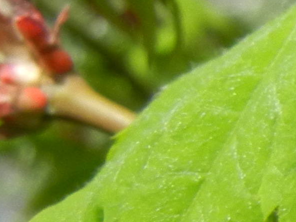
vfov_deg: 7.2
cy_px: 293
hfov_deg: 8.2
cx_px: 901
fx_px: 1735
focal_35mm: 203
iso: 160
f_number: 7
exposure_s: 1/342
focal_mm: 5.4
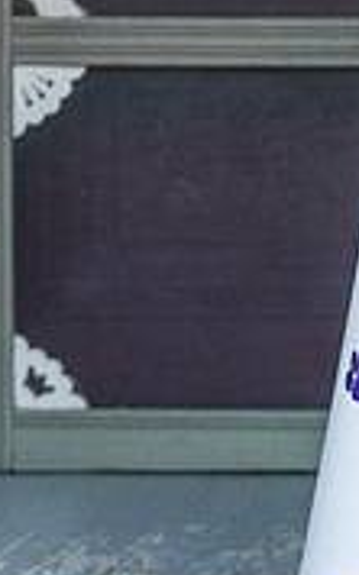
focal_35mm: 274
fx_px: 4296
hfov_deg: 4.7
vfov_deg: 7.7
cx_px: 734
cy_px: 358
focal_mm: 70
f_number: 2.8
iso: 125
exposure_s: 1/320
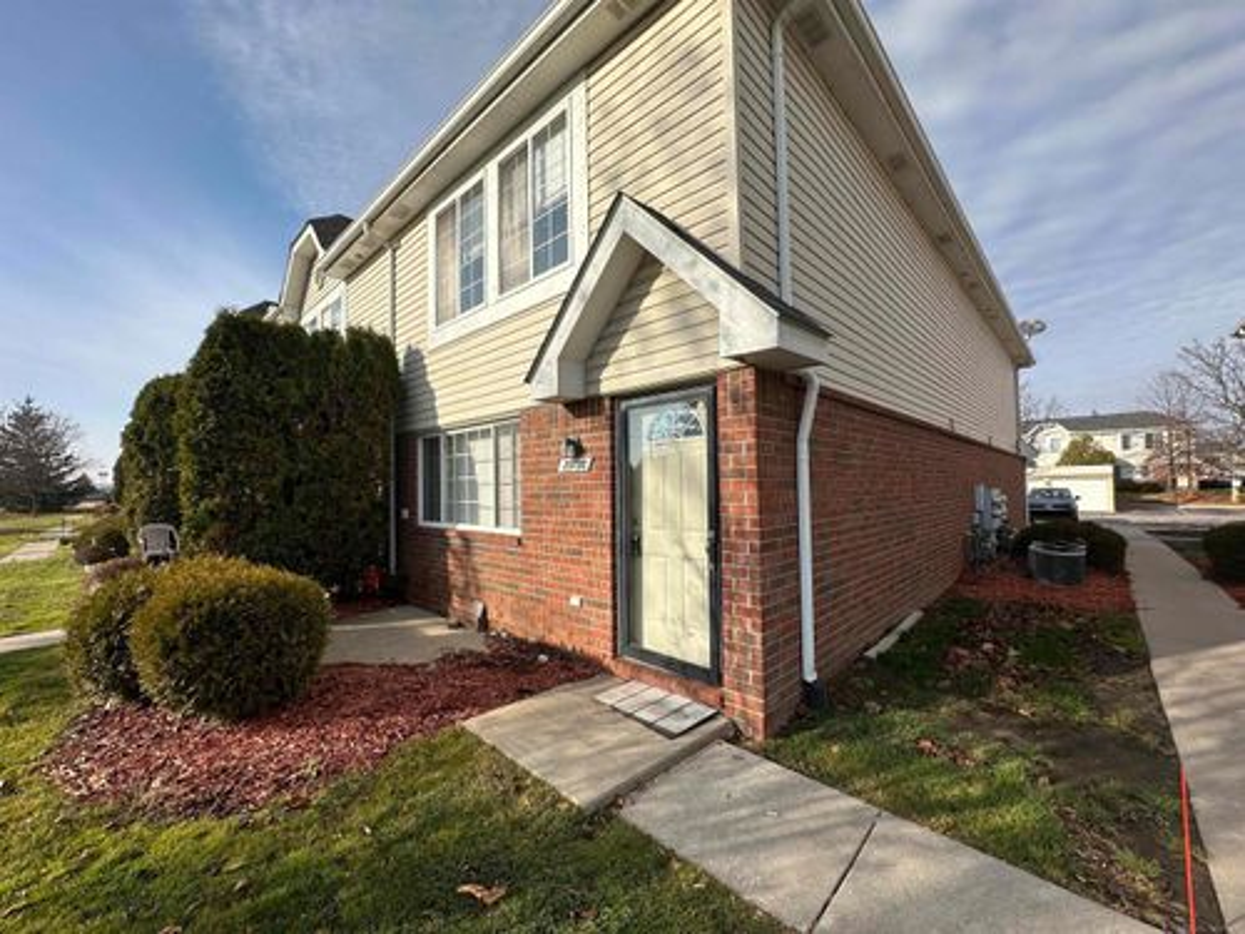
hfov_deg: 102.1
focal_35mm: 14
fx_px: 504
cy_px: 467
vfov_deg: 85.7
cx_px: 622
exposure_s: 1/2506
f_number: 2.2
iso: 50
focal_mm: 2.22
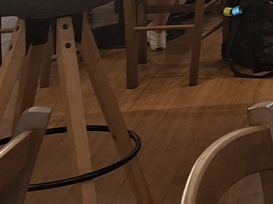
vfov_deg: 10.4
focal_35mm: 124
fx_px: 978
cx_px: 548
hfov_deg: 13.6
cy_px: -272
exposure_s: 1/33
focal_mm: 5.54
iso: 250
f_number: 1.8
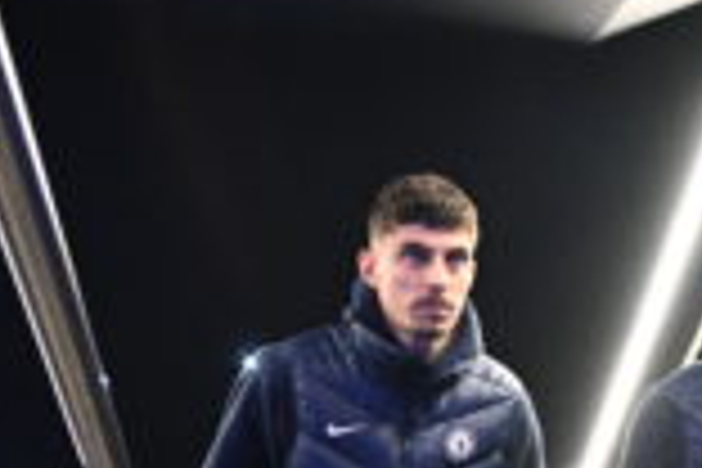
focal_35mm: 77
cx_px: 724
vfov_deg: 17.1
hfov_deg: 24.9
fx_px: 1501
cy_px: 518
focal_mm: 16
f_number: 2.8
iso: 3200
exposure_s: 1/320
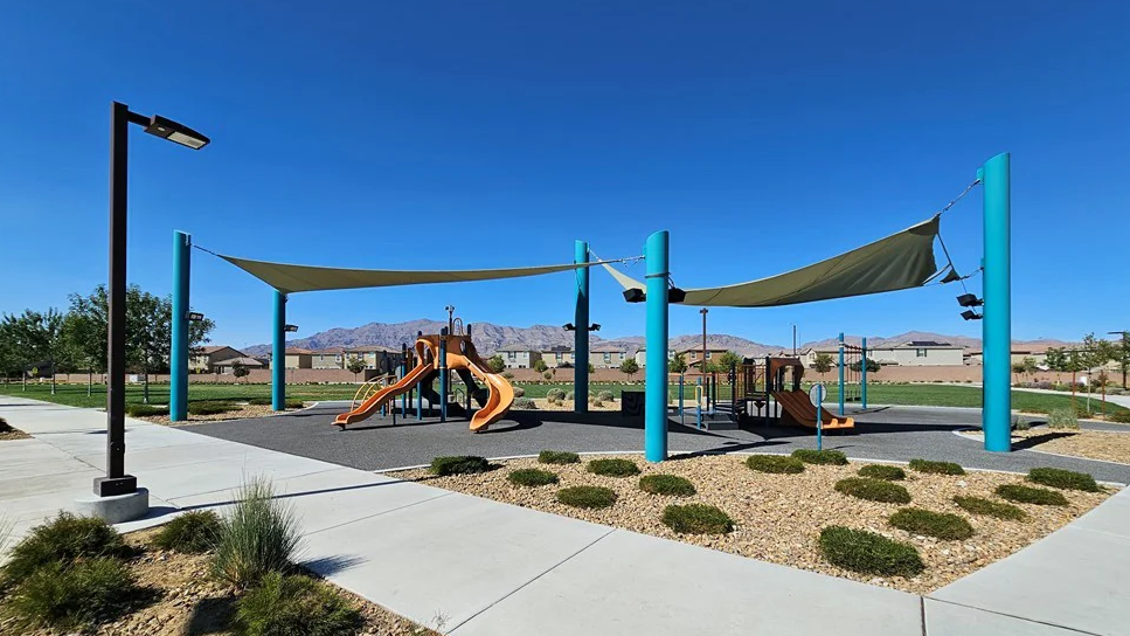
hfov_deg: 103.0
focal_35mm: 15
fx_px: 449
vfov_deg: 70.1
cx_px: 563
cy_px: 367
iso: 50
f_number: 2.2
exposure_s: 1/4604
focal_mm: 2.2
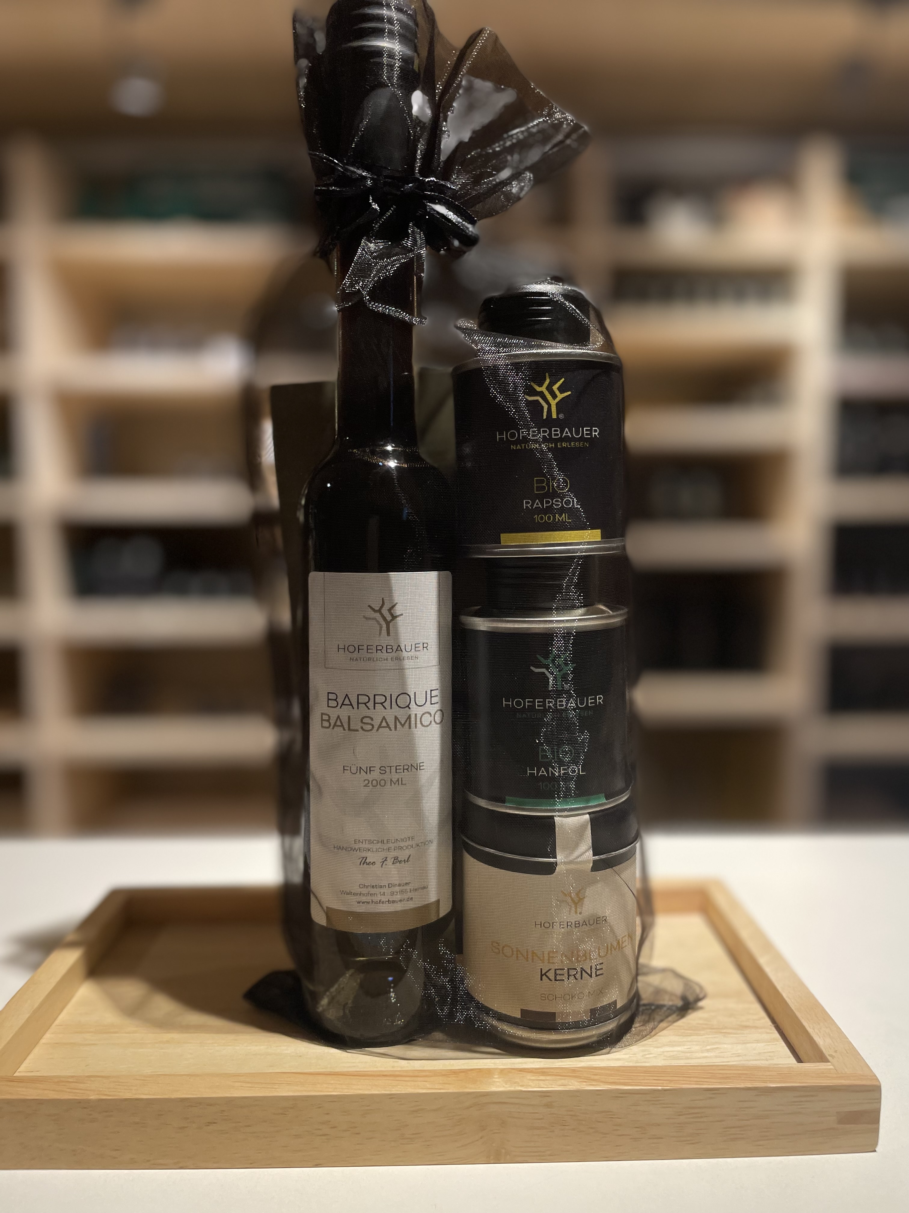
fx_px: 910
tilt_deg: -3.9
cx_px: 454
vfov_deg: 67.3
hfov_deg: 53.1
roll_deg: +1.0
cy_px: 606
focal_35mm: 26
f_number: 1.6
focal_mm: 4.2
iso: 80
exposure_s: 1/50
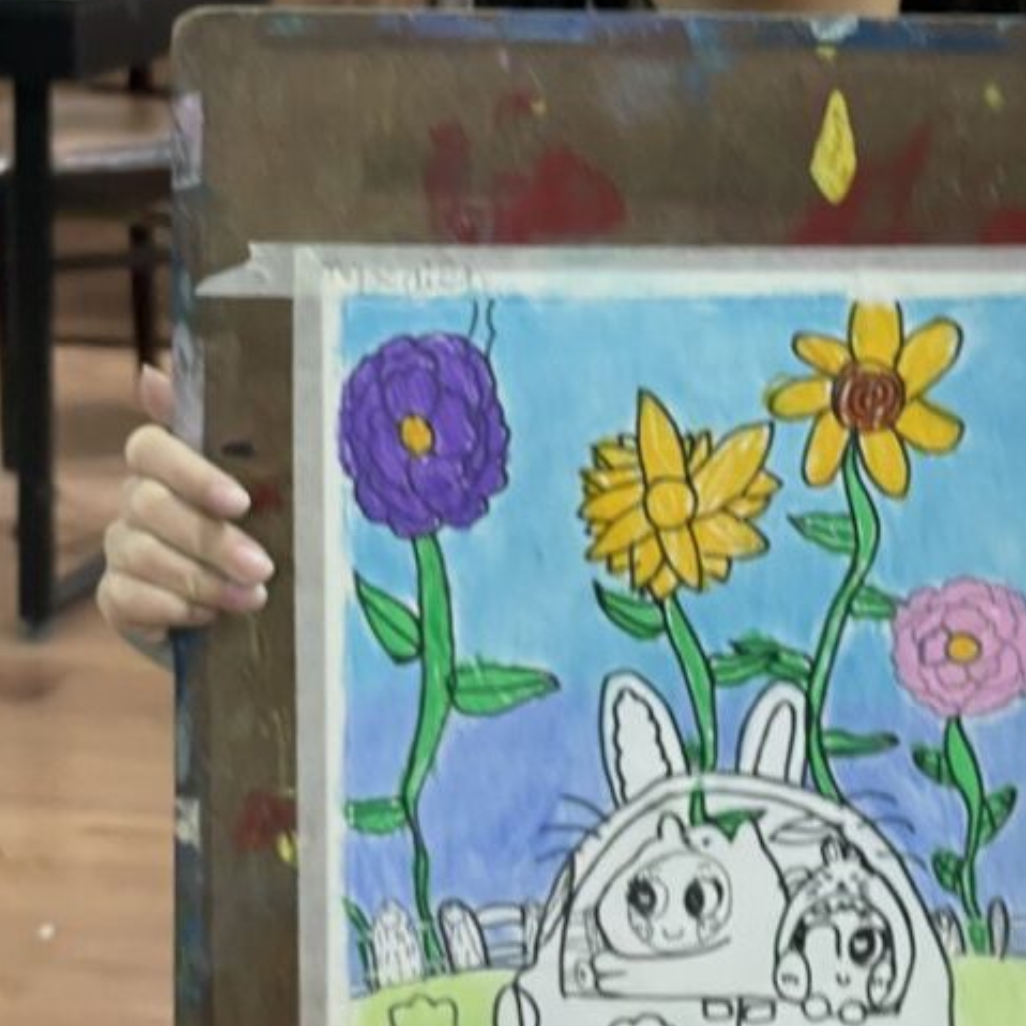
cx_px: 681
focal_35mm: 96
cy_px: 356
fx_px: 3219
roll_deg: -1.1
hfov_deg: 18.1
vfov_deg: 18.1
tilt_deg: -12.8
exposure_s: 1/50
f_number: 2
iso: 200
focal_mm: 6
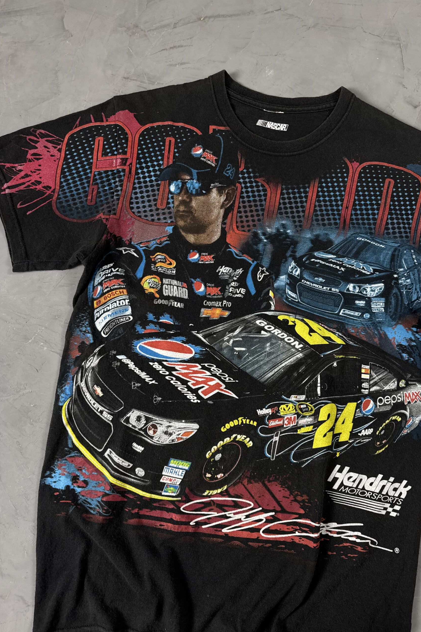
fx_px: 439
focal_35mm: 25
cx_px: 235
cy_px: 316
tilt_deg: -79.7
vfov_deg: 71.5
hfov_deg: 51.2
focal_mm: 6.76
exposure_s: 1/60
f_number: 1.78
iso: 160
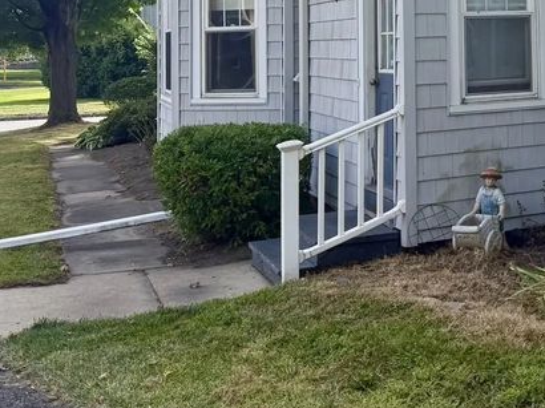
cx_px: 614
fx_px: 944
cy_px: -23
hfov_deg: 28.9
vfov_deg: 23.2
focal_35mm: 60
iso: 100
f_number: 1.78
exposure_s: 1/2053
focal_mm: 6.76
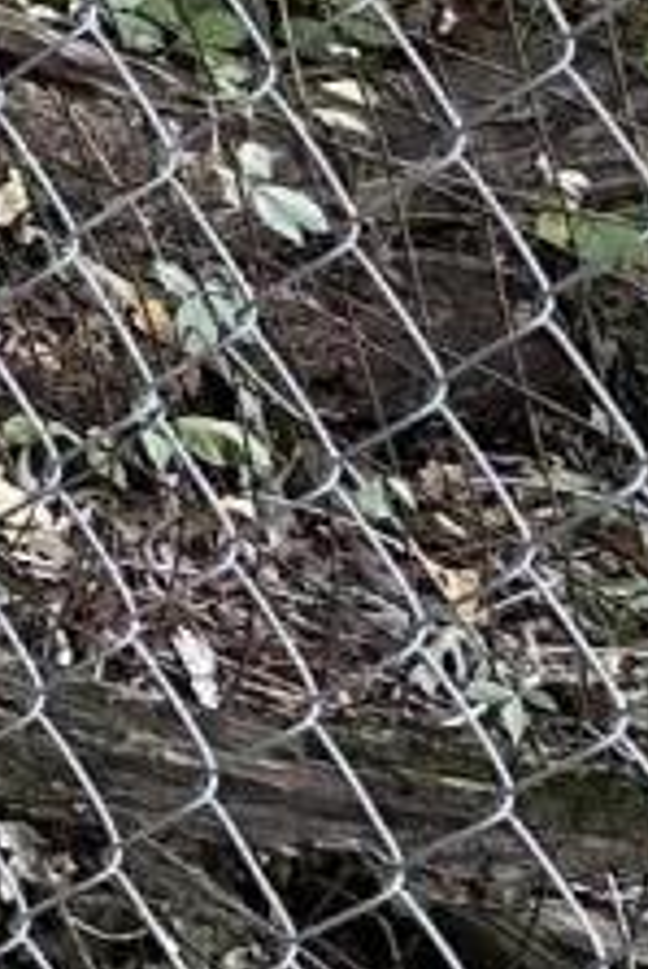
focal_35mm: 224
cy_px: -1030
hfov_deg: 4.7
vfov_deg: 8.6
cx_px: -3018
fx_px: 6038
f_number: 1.78
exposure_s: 1/121
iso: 64
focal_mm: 6.86
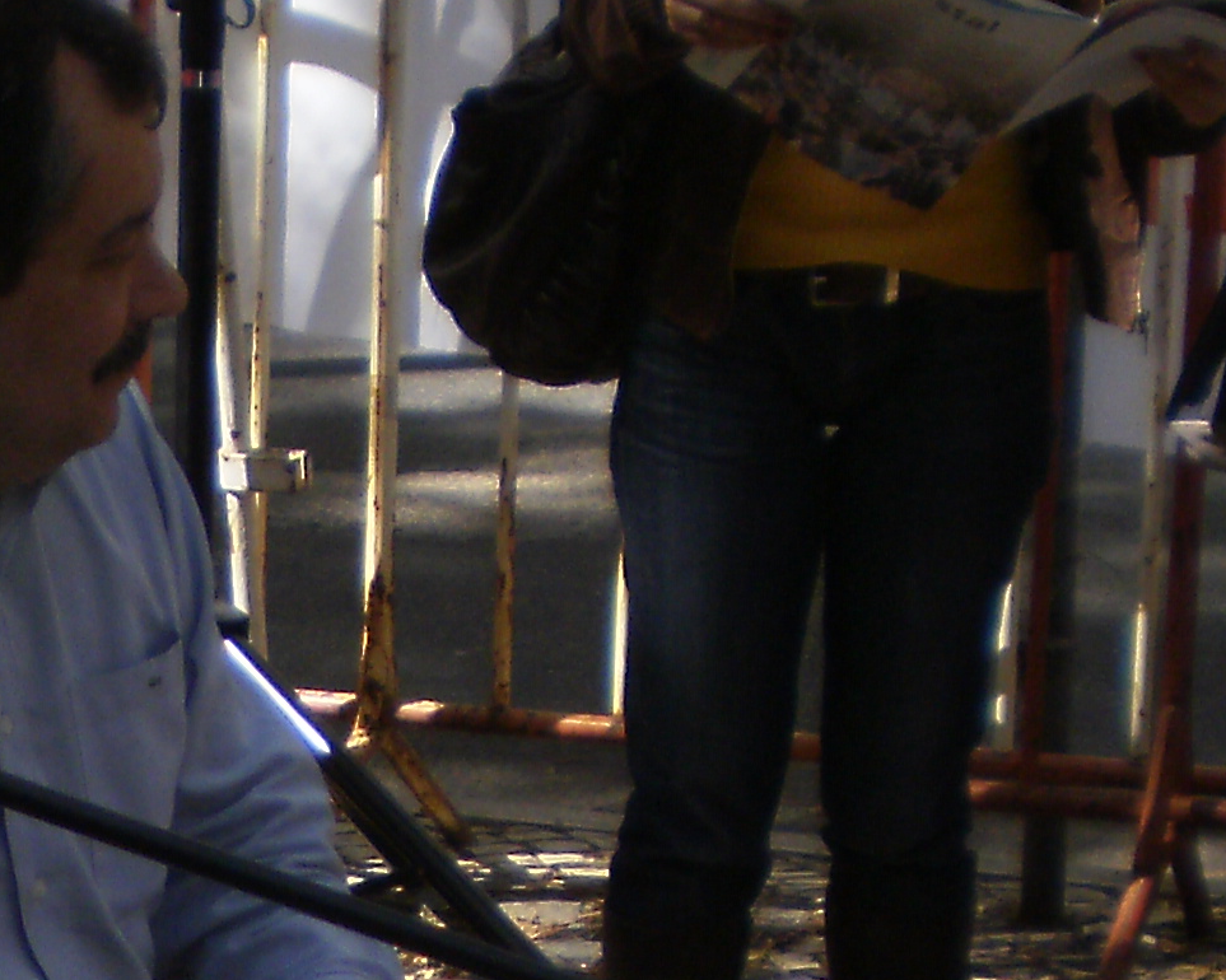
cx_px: -13
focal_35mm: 181
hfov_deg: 10.6
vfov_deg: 8.5
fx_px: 6566
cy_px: 1159
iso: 100
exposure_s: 1/400
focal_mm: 7.4
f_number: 3.5
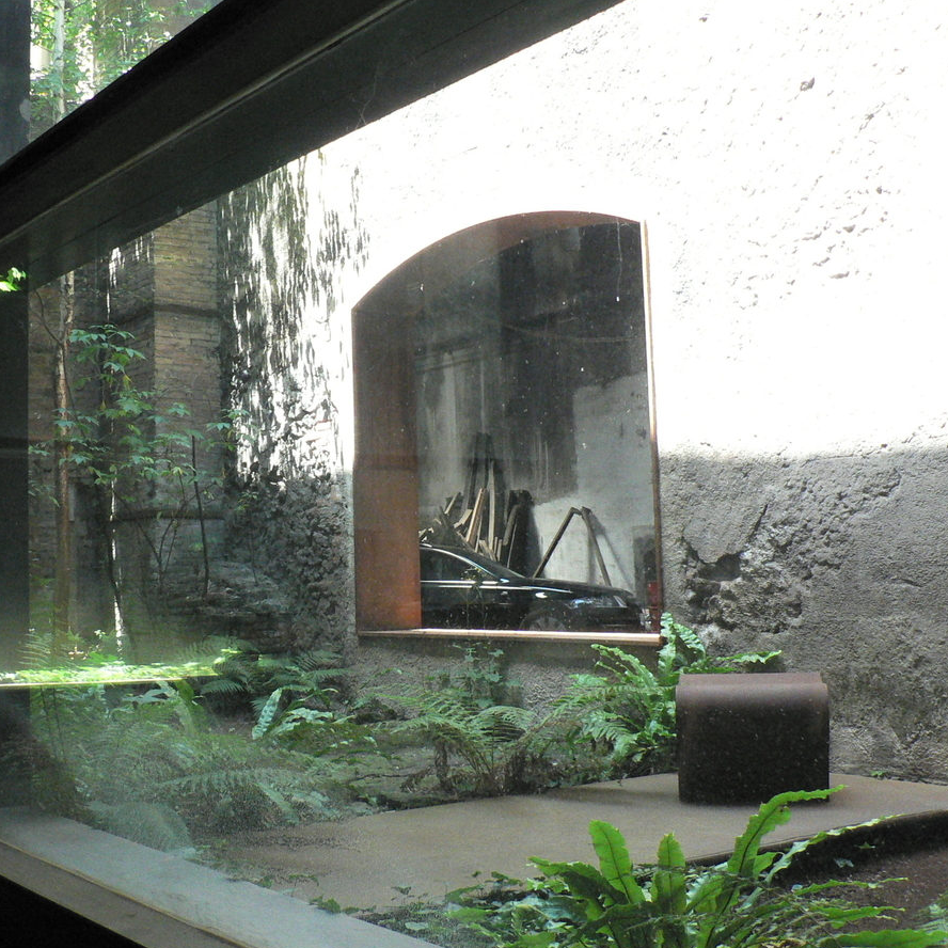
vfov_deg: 39.2
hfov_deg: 38.8
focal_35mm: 43
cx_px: 339
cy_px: 478
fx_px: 1332
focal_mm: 6
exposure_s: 1/60
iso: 400
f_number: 4
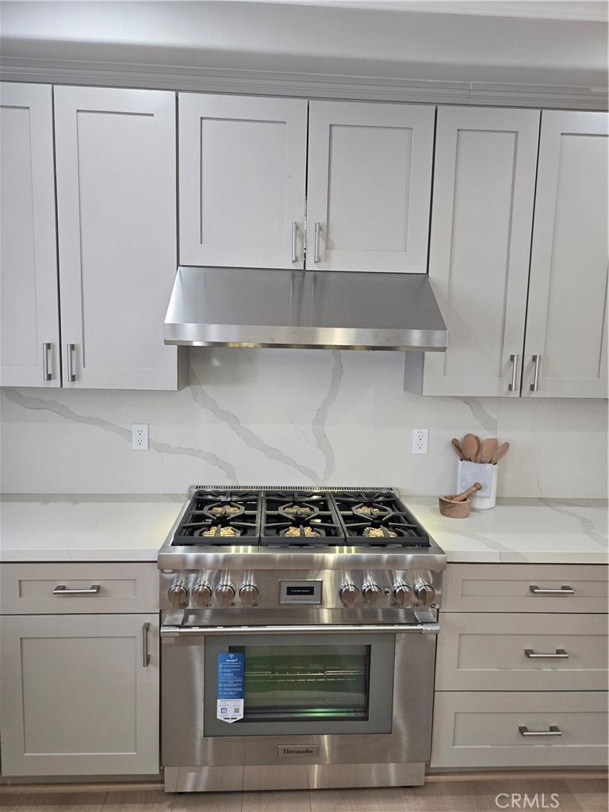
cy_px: 406
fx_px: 540
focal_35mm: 23
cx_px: 304
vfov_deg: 73.9
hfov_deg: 58.9
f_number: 1.8
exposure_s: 1/120
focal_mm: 5.4
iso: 125
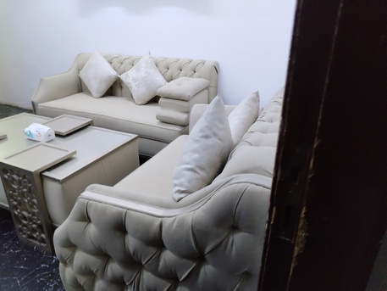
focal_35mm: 29
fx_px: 324
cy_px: 146
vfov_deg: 48.2
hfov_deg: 61.6
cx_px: 194
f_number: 1.8
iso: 1074
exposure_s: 1/25
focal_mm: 4.75
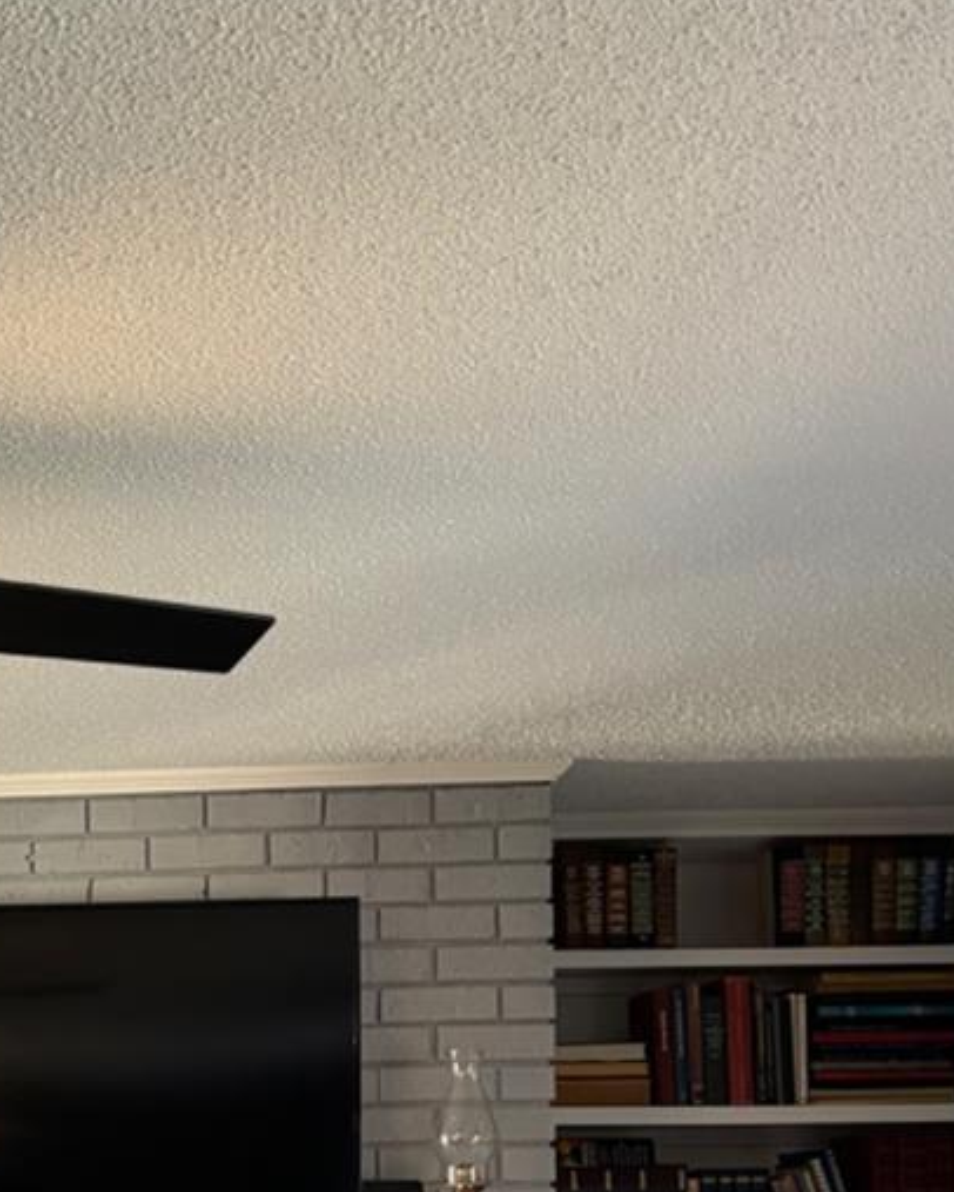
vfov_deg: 24.2
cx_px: -215
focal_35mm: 75
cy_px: 1207
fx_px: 2645
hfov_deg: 19.2
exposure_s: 1/60
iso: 320
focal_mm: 5.96
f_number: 1.6
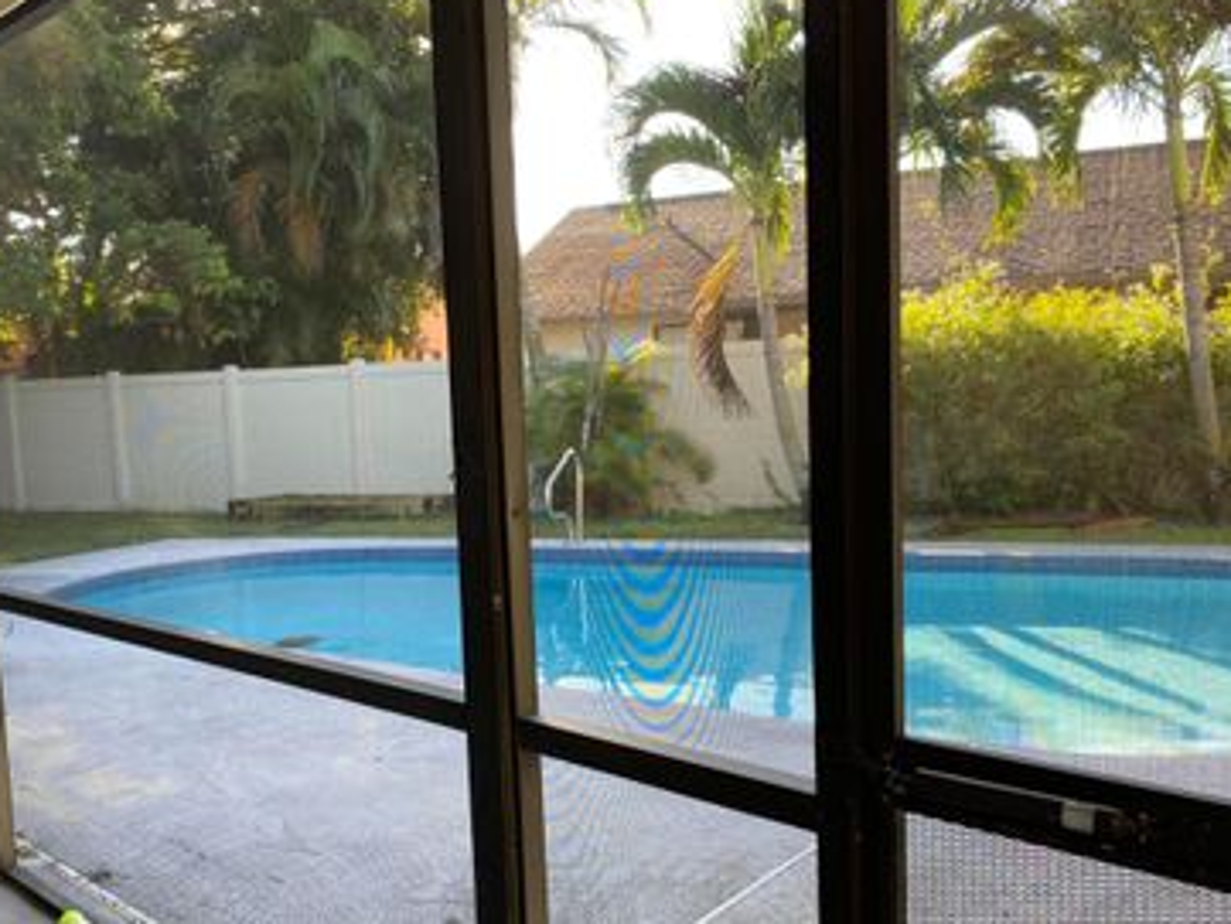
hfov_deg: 50.9
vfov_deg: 39.6
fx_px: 1281
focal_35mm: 36
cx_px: 481
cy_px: 537
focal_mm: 4.25
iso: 40
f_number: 1.8
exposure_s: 1/122
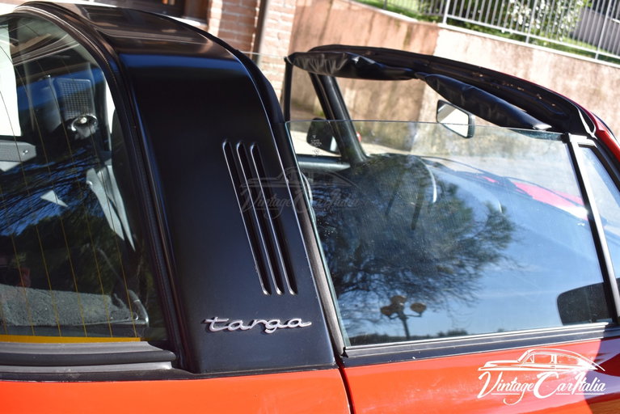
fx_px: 698
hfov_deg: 47.9
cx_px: 310
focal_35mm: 40
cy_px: 207
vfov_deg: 33.0
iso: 280
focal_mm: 27
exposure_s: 1/250
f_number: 5.6
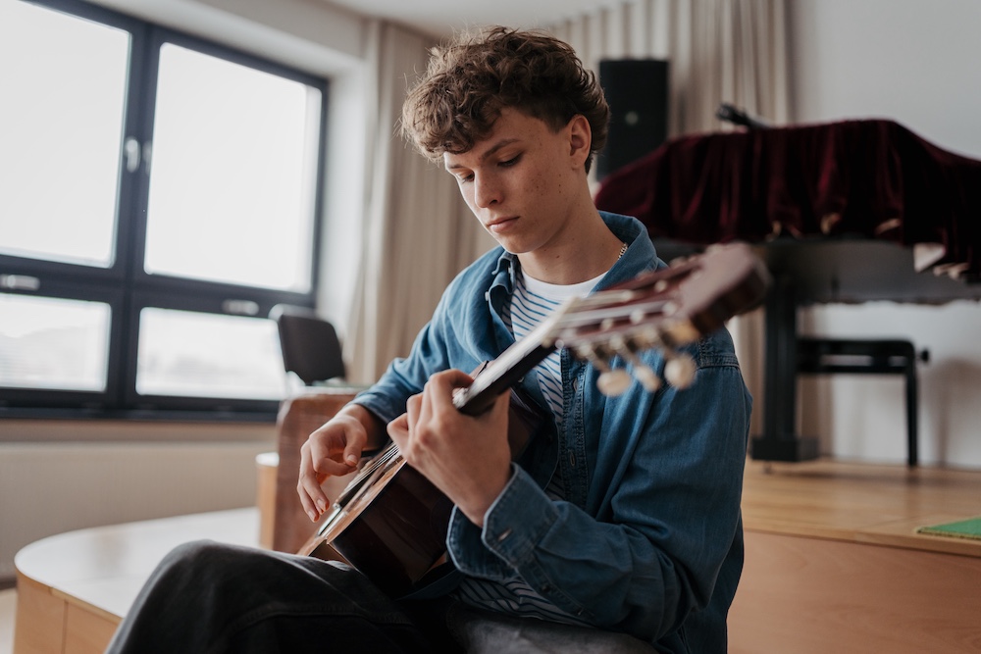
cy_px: 327
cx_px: 490
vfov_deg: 37.9
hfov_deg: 54.4
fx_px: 954
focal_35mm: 35
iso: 1250
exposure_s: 1/250
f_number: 1.8
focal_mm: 35
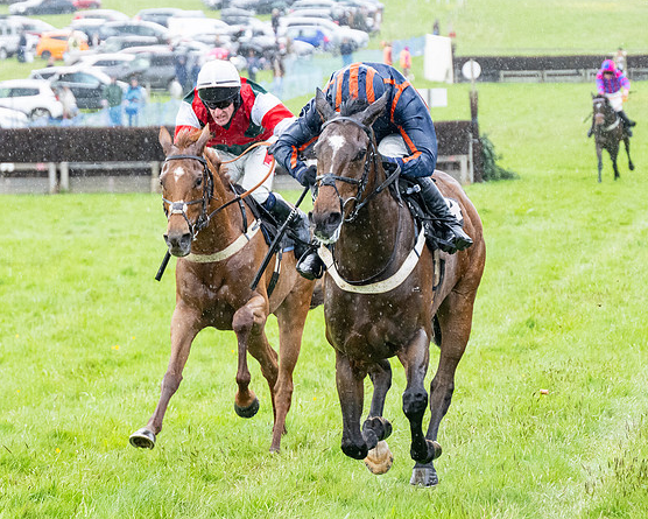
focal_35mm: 193
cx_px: 330
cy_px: 267
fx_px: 3702
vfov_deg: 8.0
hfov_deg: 10.0
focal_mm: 98
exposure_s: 1/640
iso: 2000
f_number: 4
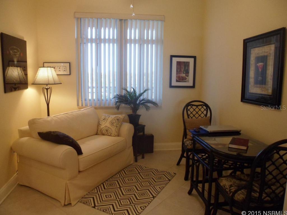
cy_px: 108
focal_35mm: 26
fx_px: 216
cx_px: 144
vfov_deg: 53.1
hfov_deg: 67.3
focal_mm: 4.9
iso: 320
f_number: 3.3
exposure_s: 1/45
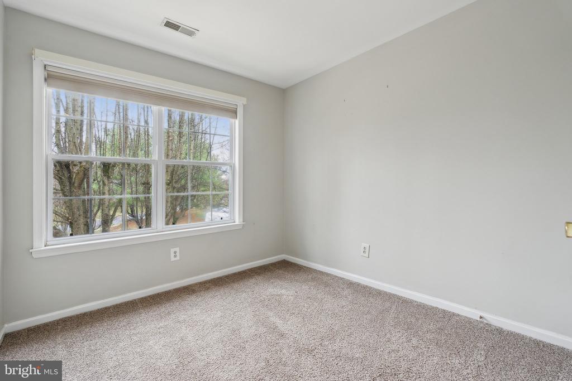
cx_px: 286
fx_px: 254
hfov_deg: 96.7
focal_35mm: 16
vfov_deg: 73.8
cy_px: 190
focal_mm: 16
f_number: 7.1
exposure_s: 1/10
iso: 200
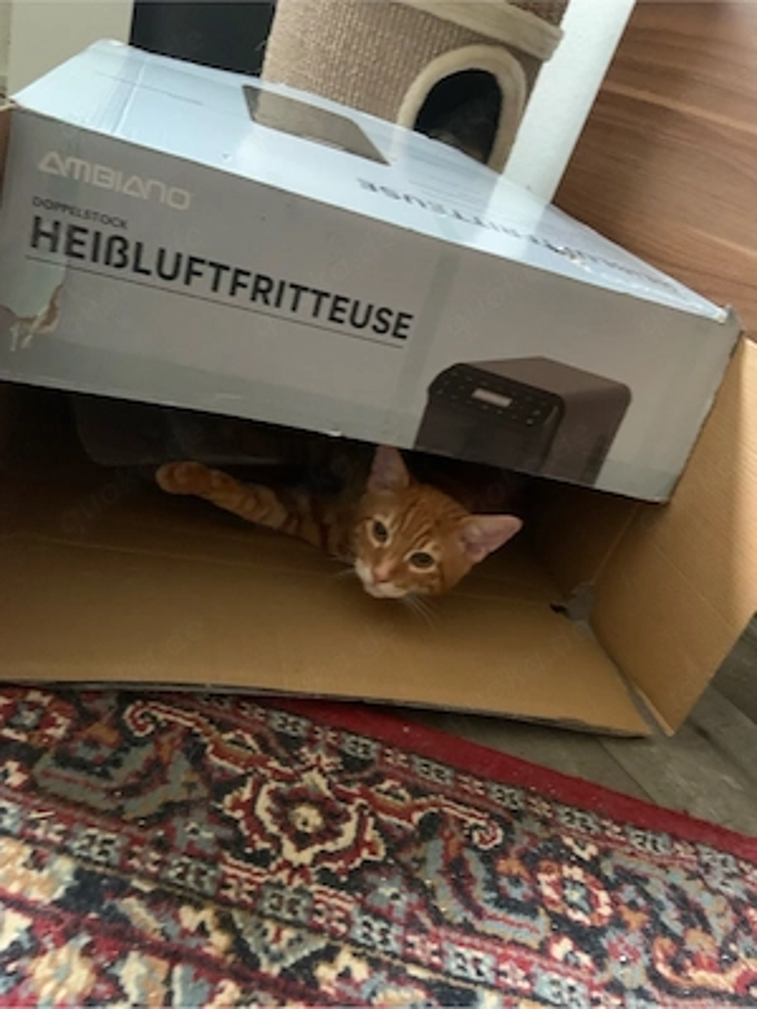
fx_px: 758
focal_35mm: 26
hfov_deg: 53.1
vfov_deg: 67.3
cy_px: 504
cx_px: 378
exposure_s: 1/30
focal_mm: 4.25
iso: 800
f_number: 1.8
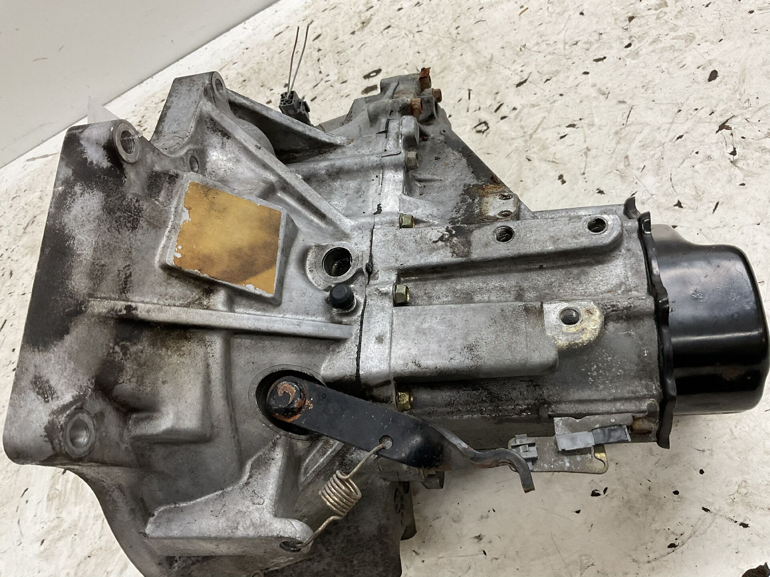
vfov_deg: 48.2
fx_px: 645
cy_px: 288
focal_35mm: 29
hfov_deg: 61.7
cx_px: 385
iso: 64
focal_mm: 3
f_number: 1.8
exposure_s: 1/100
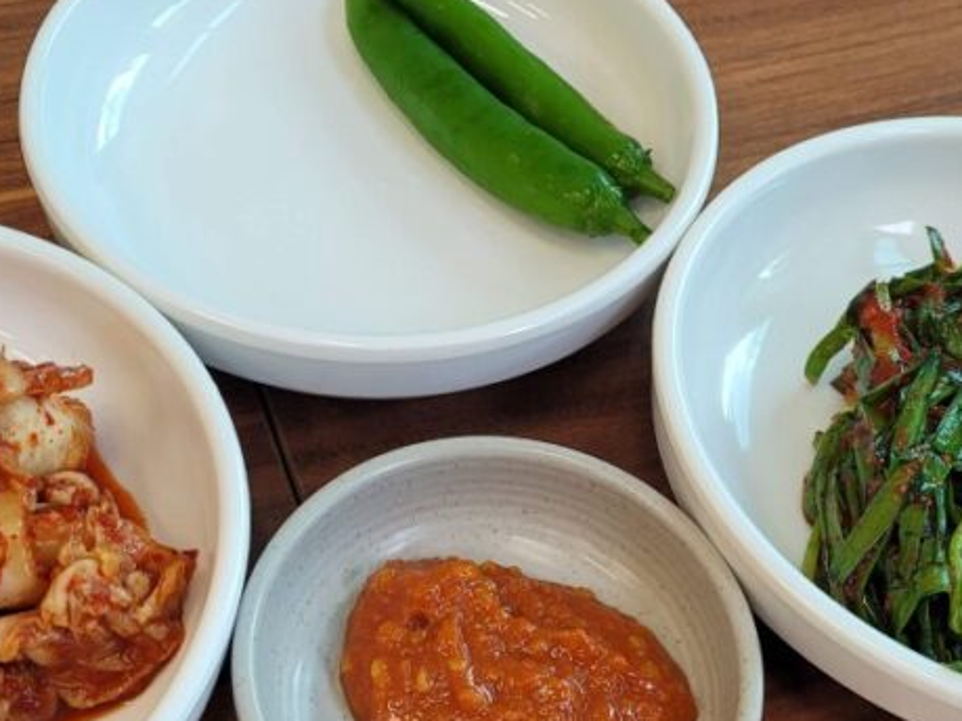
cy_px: 358
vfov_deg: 25.2
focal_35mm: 58
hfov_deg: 33.2
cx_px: 438
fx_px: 1611
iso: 100
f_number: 1.8
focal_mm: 5.4
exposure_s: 1/120
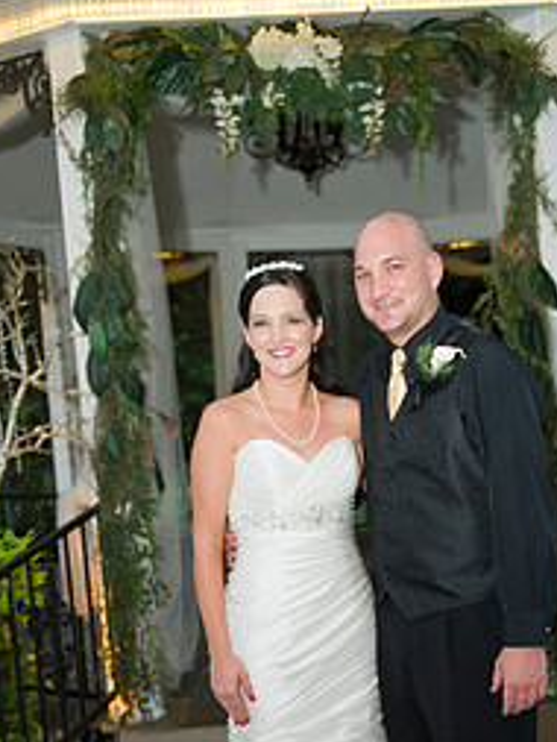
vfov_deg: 35.1
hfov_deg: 27.4
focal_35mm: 53
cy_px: 584
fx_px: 1136
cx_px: 359
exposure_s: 1/160
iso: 1250
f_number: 2.8
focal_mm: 31
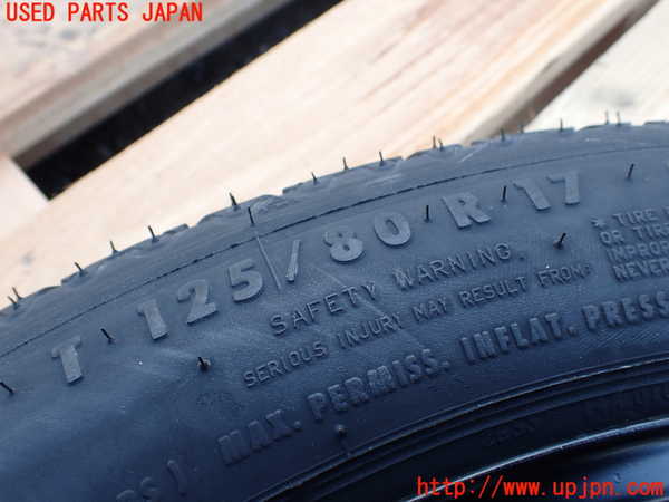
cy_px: 251
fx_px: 580
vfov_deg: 46.8
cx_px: 334
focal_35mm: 30
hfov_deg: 60.0
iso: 100
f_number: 3.2
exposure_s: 1/200
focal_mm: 5.4
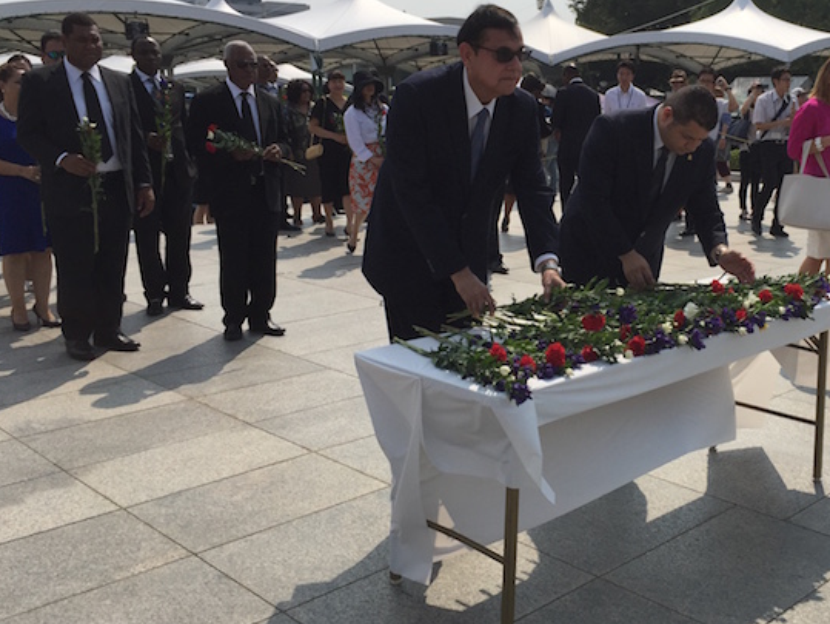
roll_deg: -1.3
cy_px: 279
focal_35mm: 40
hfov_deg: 45.9
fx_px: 960
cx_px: 565
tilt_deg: -9.3
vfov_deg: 36.0
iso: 32
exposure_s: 1/4950
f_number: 2.2
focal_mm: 4.15
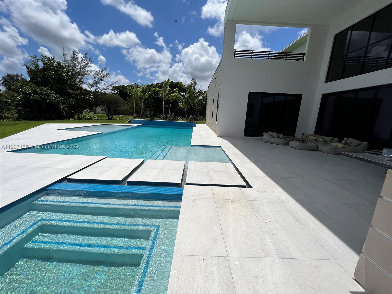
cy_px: 147
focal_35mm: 13
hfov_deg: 106.2
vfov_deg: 89.9
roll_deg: -2.6
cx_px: 196
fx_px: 147
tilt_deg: -11.5
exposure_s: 1/5525
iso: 32
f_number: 1.8
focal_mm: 1.57
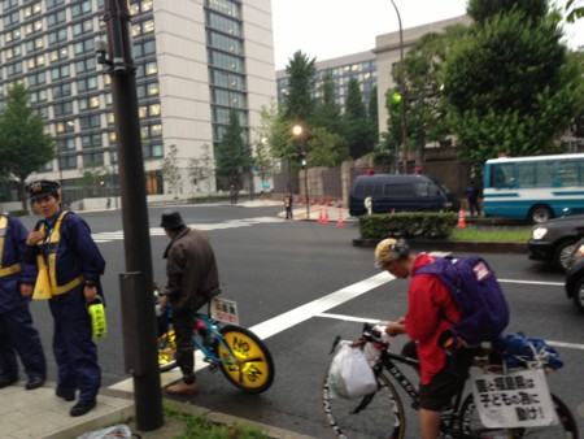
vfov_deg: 43.0
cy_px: 220
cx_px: 292
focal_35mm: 33
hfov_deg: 55.3
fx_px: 557
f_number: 2.4
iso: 100
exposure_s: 1/20
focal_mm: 4.13
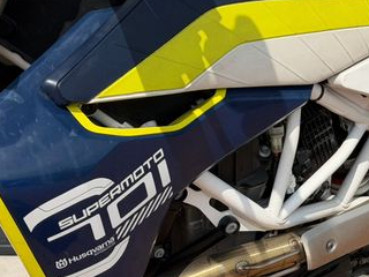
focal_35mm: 96
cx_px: 348
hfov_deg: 20.0
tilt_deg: -20.2
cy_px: 199
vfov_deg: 15.4
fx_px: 1023
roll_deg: -0.2
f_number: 1.78
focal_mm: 6.76
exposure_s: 1/6536
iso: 64
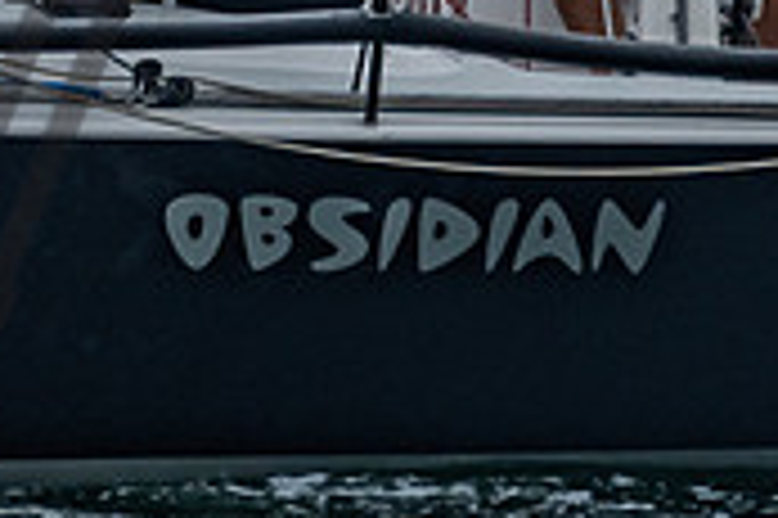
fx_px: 22497
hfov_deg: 2.0
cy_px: -837
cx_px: -193
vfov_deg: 1.3
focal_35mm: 1042
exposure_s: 1/2500
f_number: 6.3
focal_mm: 160
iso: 320
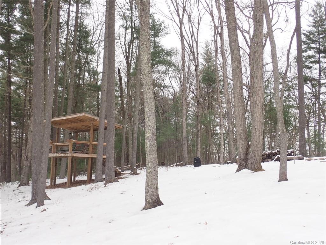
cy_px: 122
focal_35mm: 38
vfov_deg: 37.7
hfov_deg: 49.0
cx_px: 163
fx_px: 358
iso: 100
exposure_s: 1/160
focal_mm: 6.86
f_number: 3.5
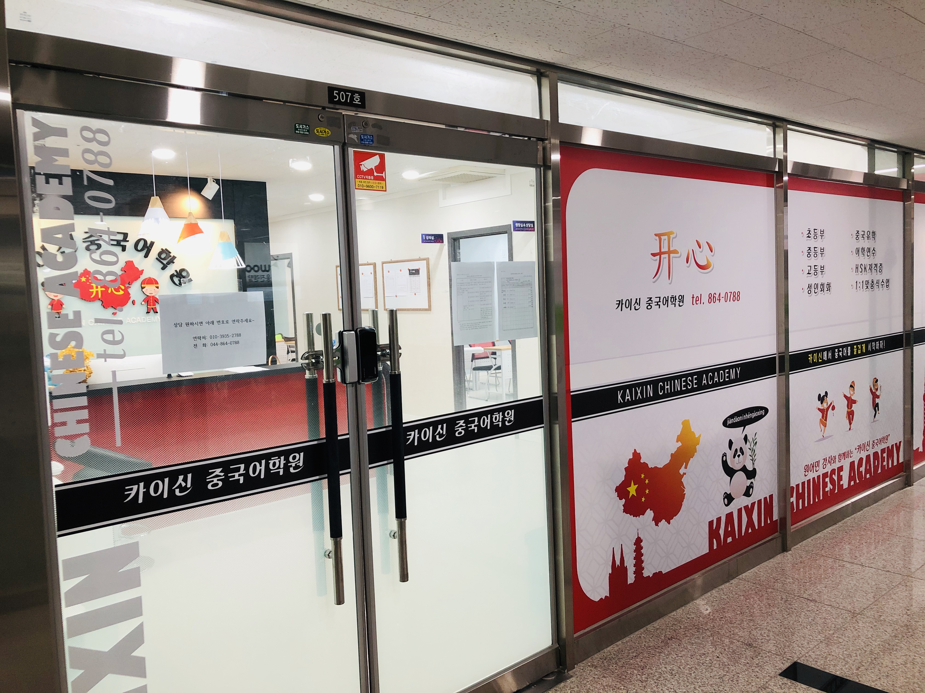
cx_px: 462
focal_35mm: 28
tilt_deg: -4.6
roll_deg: +3.2
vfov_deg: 49.7
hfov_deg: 63.4
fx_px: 748
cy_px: 346
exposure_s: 1/24
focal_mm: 3.99
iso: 40
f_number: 1.8
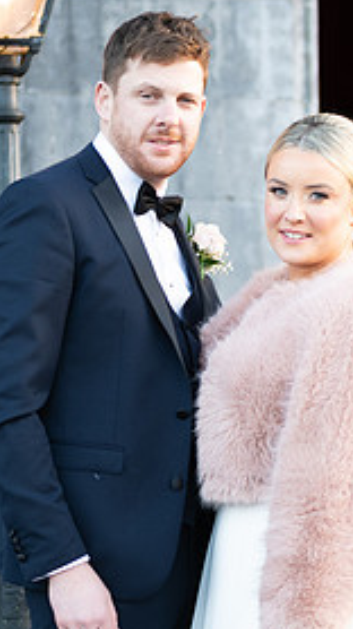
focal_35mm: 153
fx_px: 2551
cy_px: 338
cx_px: 181
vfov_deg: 14.1
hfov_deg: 7.9
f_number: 3.5
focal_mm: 70
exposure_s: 1/160
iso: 250
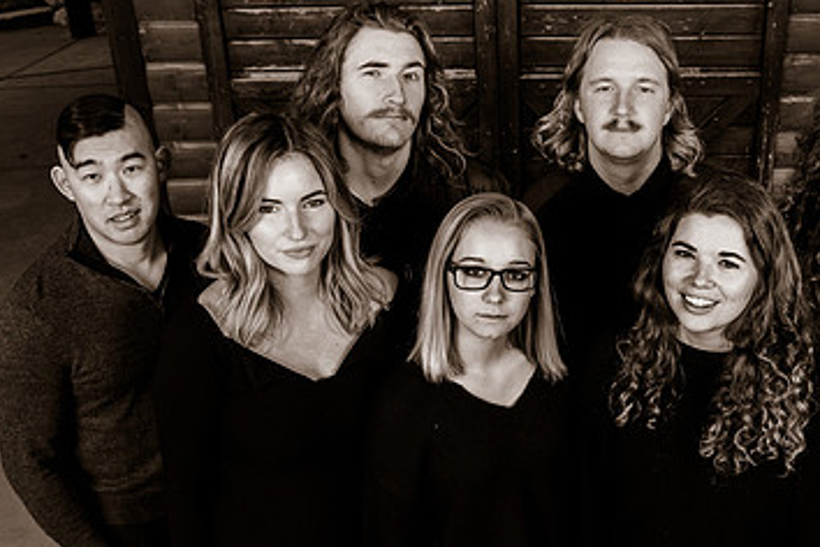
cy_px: 359
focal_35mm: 44
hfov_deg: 43.7
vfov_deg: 30.3
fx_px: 1002
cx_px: 565
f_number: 7.1
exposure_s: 1/160
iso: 200
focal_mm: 24
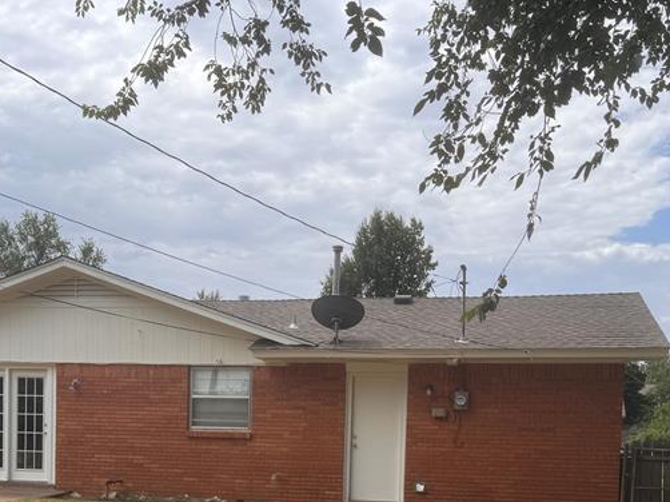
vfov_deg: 28.1
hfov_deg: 38.8
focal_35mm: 49
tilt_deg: -3.7
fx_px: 948
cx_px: 287
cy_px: 490
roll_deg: -1.4
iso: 80
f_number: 1.78
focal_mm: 6.76
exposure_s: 1/4310
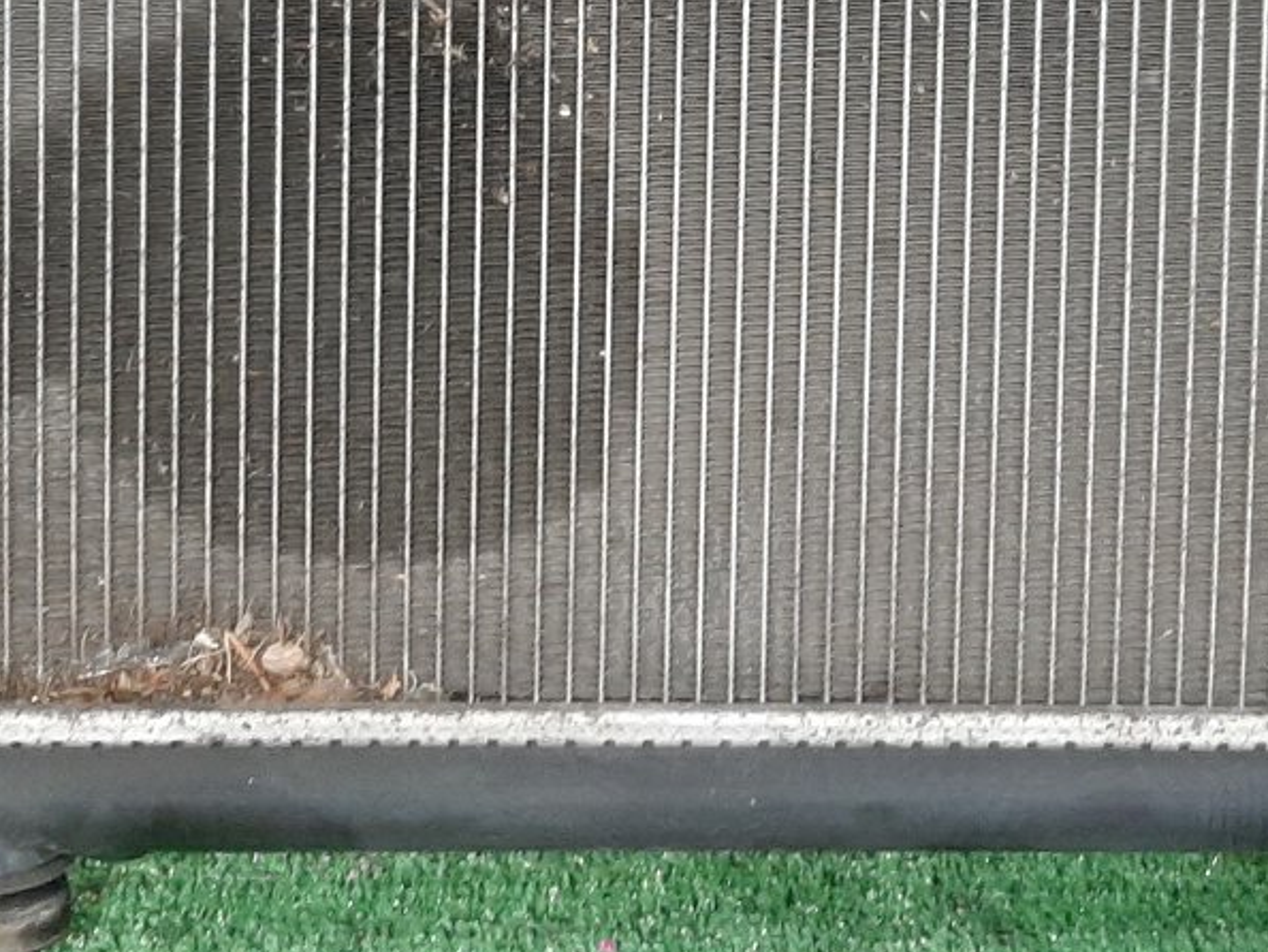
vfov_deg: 22.8
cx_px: 698
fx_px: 2309
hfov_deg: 30.7
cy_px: 120
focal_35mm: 63
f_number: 1.7
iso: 300
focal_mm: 3.93
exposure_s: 1/25
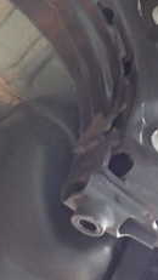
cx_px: 267
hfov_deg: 13.1
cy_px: 185
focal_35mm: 85
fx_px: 633
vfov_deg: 24.9
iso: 400
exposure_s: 1/30
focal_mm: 5.4
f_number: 2.3
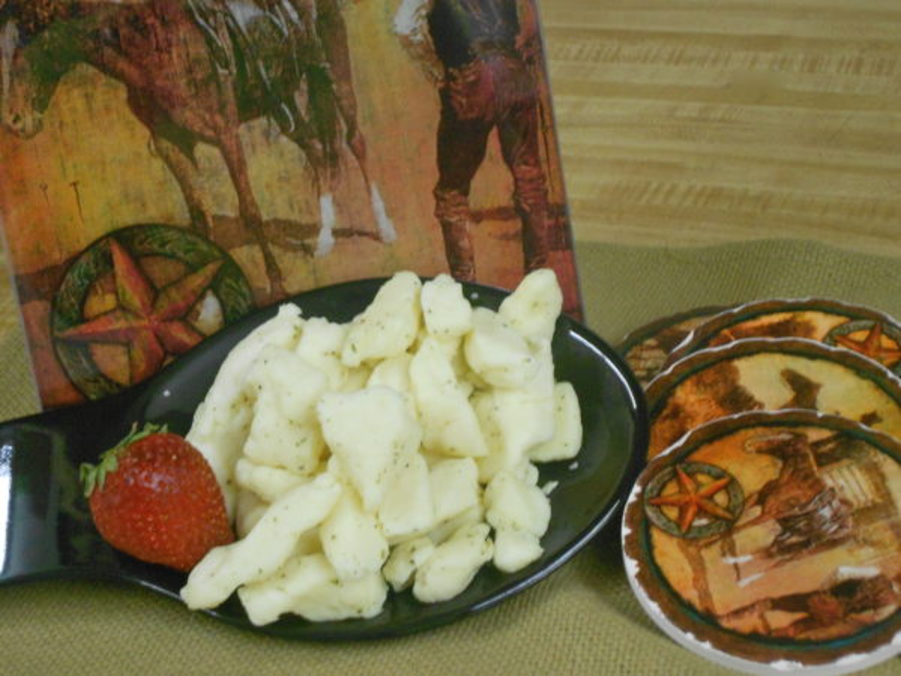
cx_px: 450
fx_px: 1978
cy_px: 338
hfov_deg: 25.7
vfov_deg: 19.4
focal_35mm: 76
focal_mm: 13.5
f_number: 5.8
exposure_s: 1/25
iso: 400
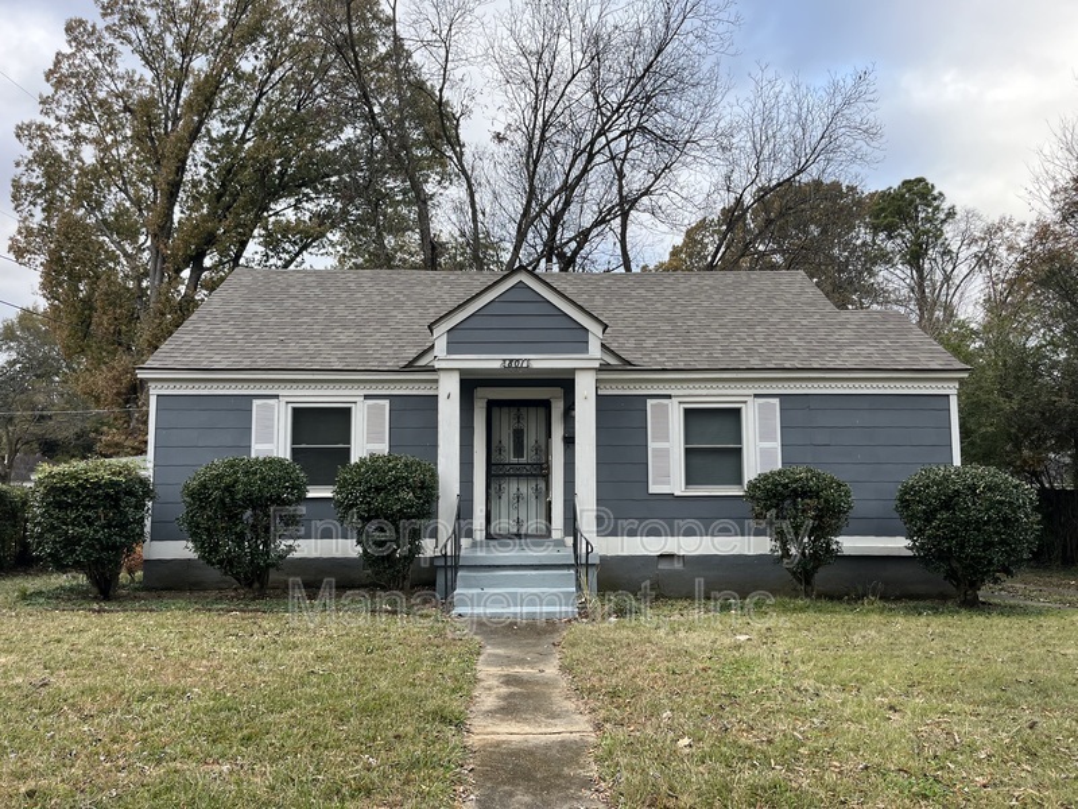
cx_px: 539
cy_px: 404
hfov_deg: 67.3
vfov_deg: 53.1
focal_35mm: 26
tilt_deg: +5.2
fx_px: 810
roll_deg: +0.7
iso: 50
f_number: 1.6
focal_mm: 5.1
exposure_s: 1/266
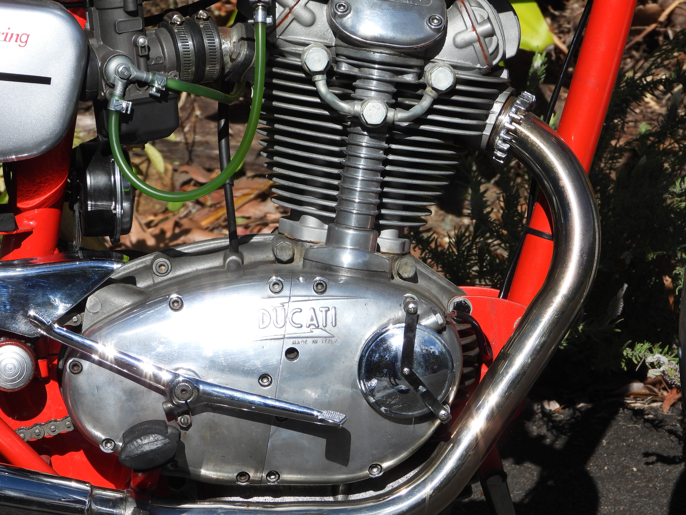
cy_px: 258
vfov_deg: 8.0
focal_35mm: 185
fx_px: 3666
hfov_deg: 10.7
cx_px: 343
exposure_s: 1/1000
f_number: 4.5
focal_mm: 33.2
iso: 100
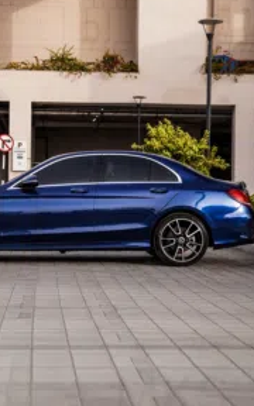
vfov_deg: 28.9
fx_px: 789
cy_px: 183
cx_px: 73
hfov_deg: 18.2
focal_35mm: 71
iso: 200
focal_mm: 44.8
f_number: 3.2
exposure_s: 1/100
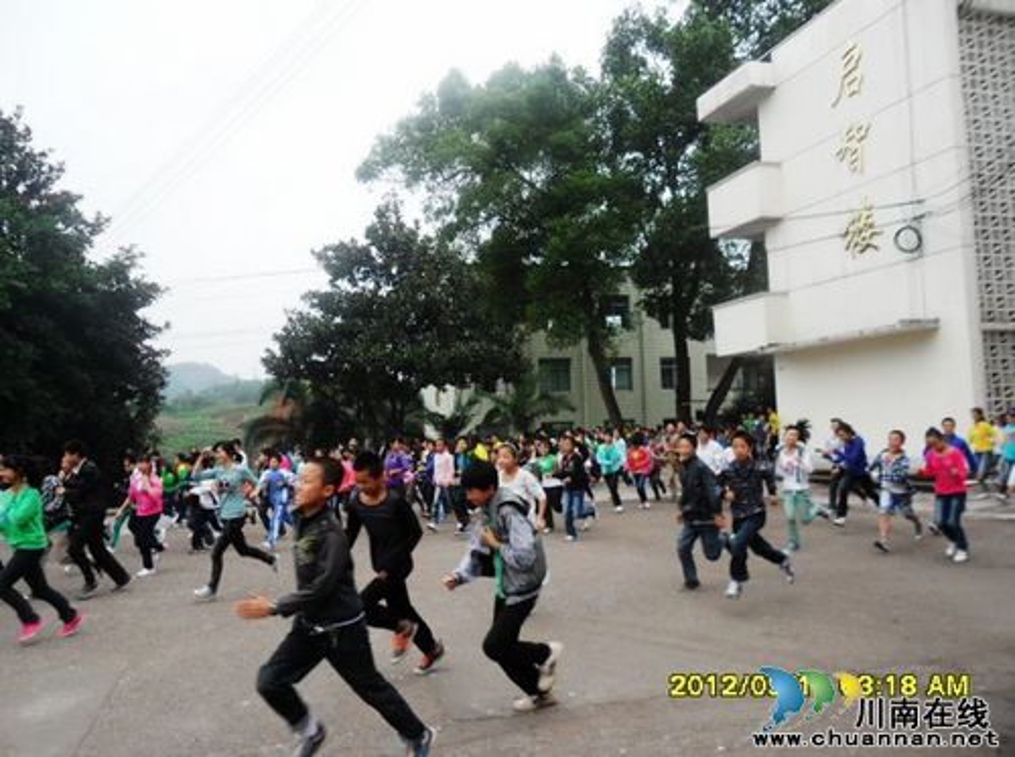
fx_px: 790
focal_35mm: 27
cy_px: 378
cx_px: 508
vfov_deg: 51.2
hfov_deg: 65.4
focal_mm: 4.9
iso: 80
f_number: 3.5
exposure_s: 1/250
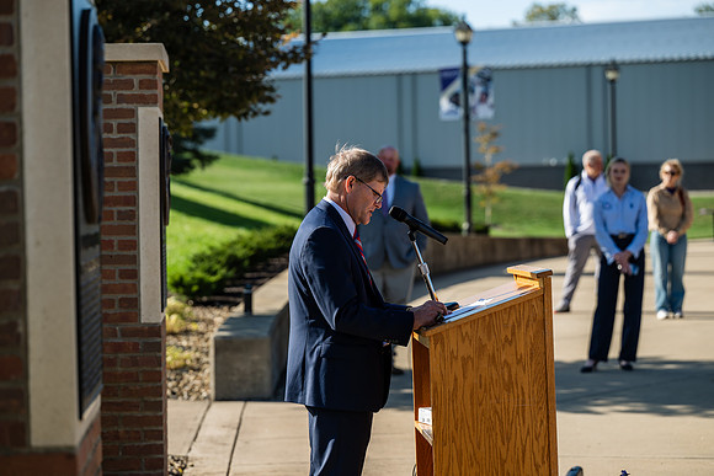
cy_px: 238
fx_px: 1964
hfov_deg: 20.6
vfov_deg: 13.8
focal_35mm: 99
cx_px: 357
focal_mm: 99
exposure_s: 1/500
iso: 64
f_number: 3.5
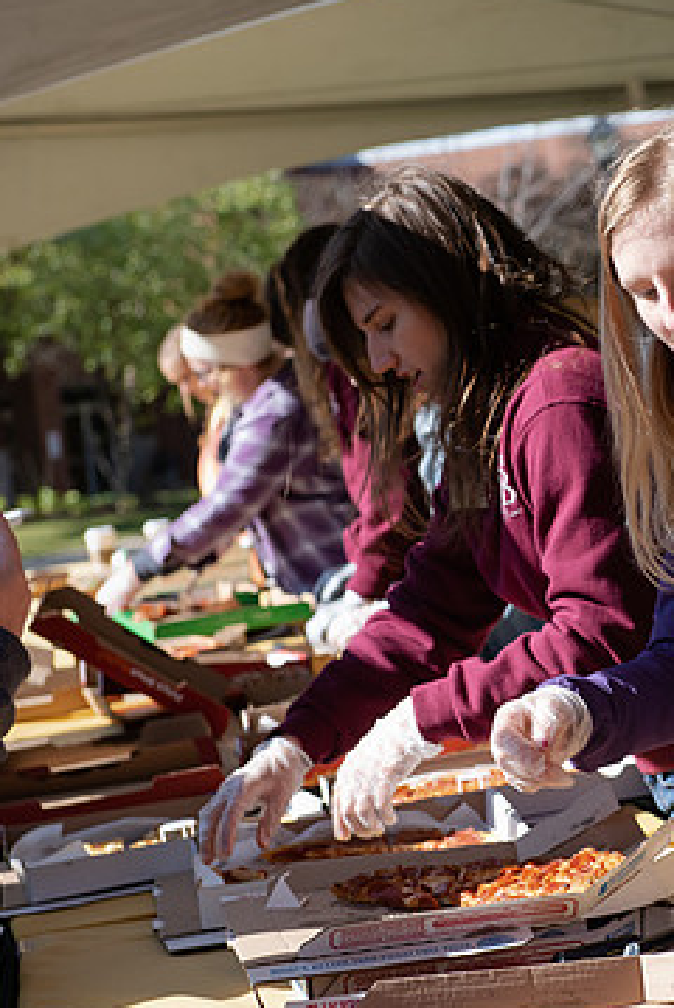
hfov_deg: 12.0
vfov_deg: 18.1
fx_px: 3167
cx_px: 680
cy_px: 484
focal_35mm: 113
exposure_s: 1/800
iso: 320
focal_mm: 70
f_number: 5.6
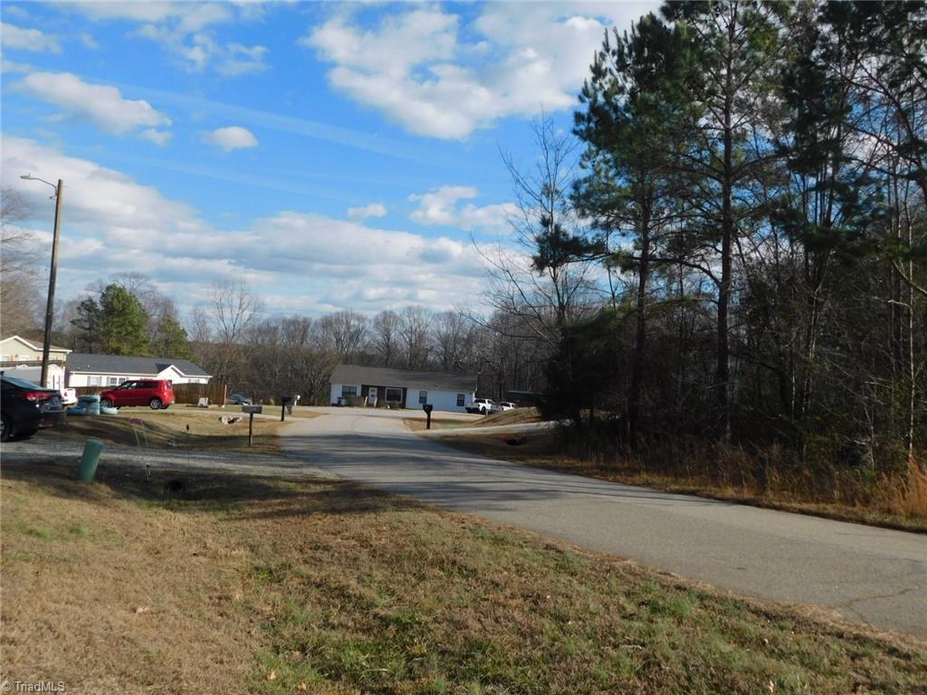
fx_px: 803
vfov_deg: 46.8
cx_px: 464
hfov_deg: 60.0
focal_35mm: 30
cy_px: 348
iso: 125
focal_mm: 5.3
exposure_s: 1/400
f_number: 6.4
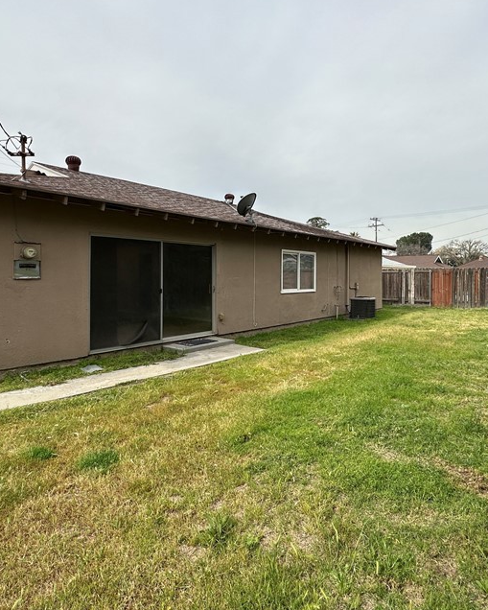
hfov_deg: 63.1
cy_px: 278
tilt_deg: +0.0
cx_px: 256
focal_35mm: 22
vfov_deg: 74.9
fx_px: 397
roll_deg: -0.3
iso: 40
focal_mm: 2.22
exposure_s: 1/1795
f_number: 2.2
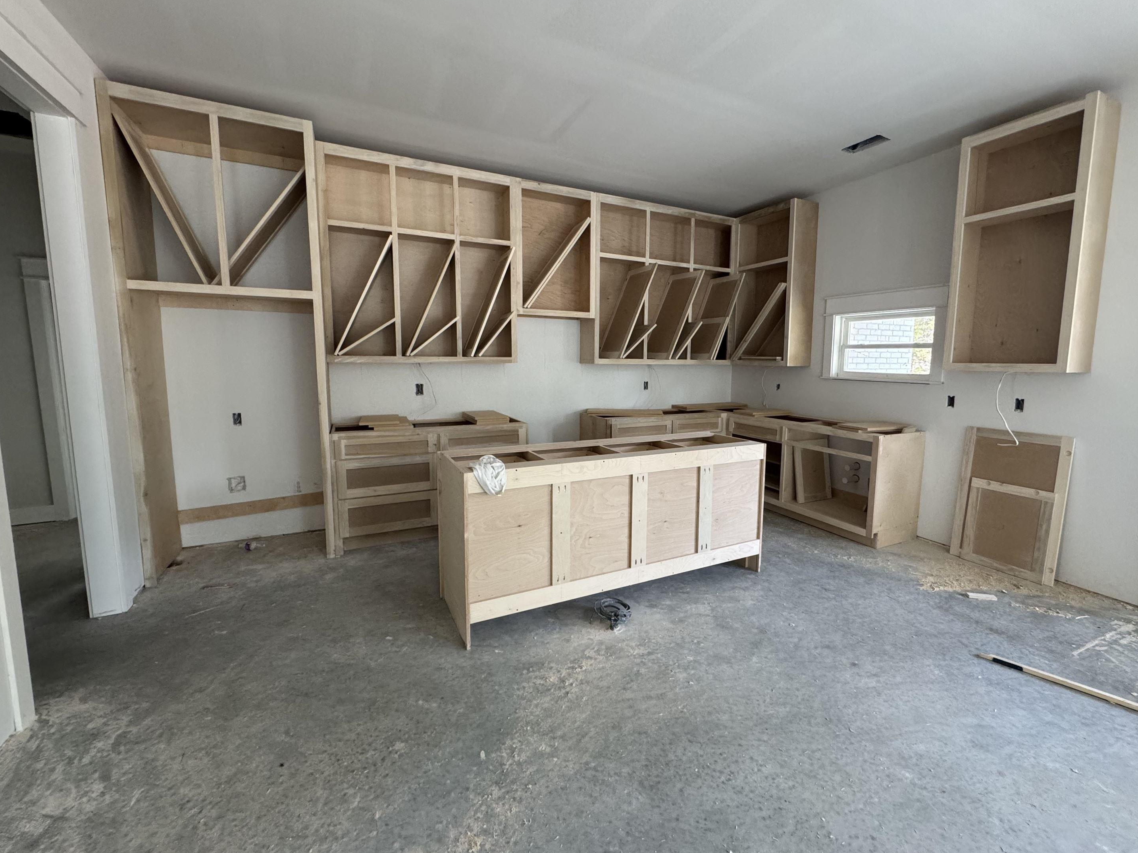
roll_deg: -0.5
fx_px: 493
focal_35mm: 15
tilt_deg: -6.3
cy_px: 413
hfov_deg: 98.1
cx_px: 602
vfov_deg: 81.7
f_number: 2.2
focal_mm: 2.22
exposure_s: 1/99
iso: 320
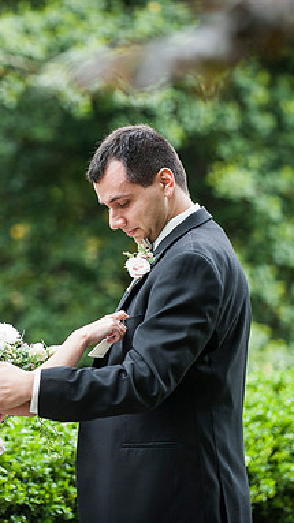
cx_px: 70
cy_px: 261
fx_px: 3526
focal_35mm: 254
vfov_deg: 8.5
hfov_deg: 4.8
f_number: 2.8
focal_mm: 160
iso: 800
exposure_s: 1/800
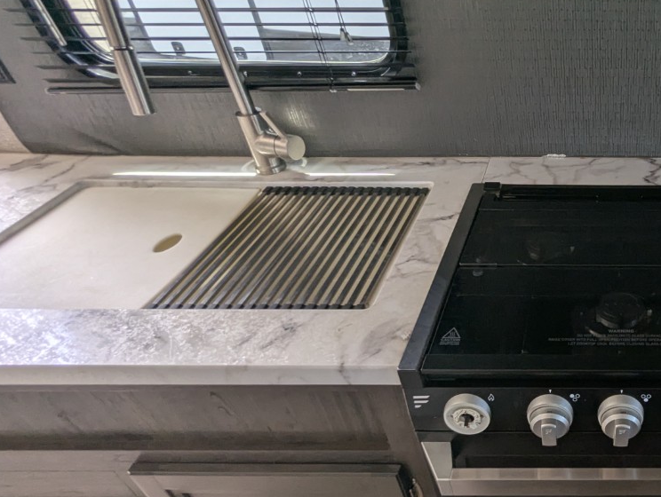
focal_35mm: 30
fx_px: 574
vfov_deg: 46.6
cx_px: 617
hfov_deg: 51.5
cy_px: 303
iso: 74
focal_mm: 2.35
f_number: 2.2
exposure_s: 1/91.6
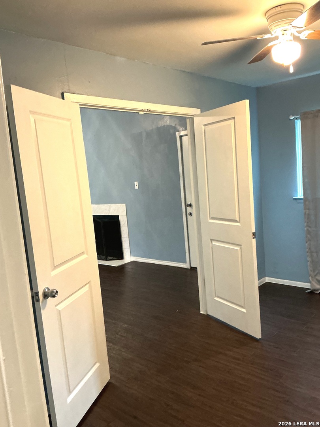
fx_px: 357
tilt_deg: -6.1
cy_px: 214
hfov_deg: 48.2
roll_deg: +5.1
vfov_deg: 61.7
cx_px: 160
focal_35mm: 29
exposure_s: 1/40
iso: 200
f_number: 1.8
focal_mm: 3
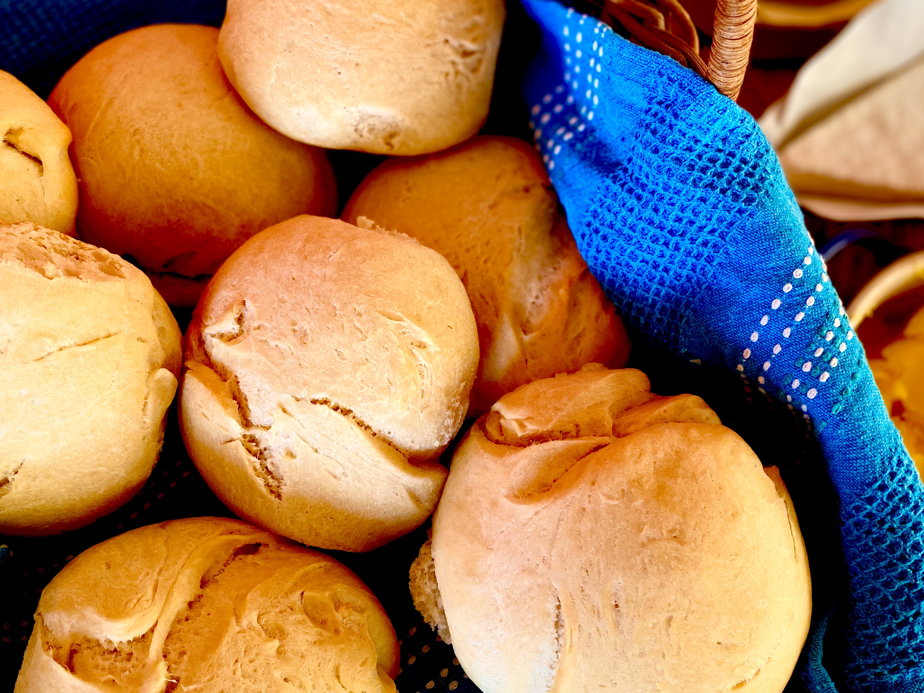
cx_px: 444
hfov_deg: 52.6
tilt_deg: -70.9
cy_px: 349
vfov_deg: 40.7
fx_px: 934
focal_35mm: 35
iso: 125
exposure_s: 1/65
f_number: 1.8
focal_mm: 4.25
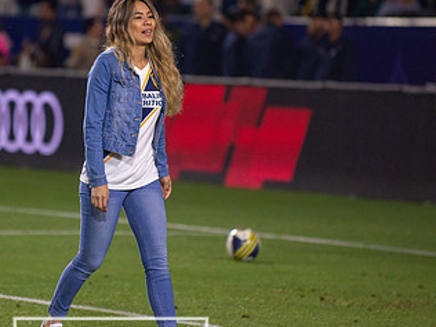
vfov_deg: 4.2
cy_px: 129
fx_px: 4446
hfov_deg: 5.6
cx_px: 110
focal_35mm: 353
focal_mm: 200
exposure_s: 1/2500
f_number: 2.8
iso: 1600
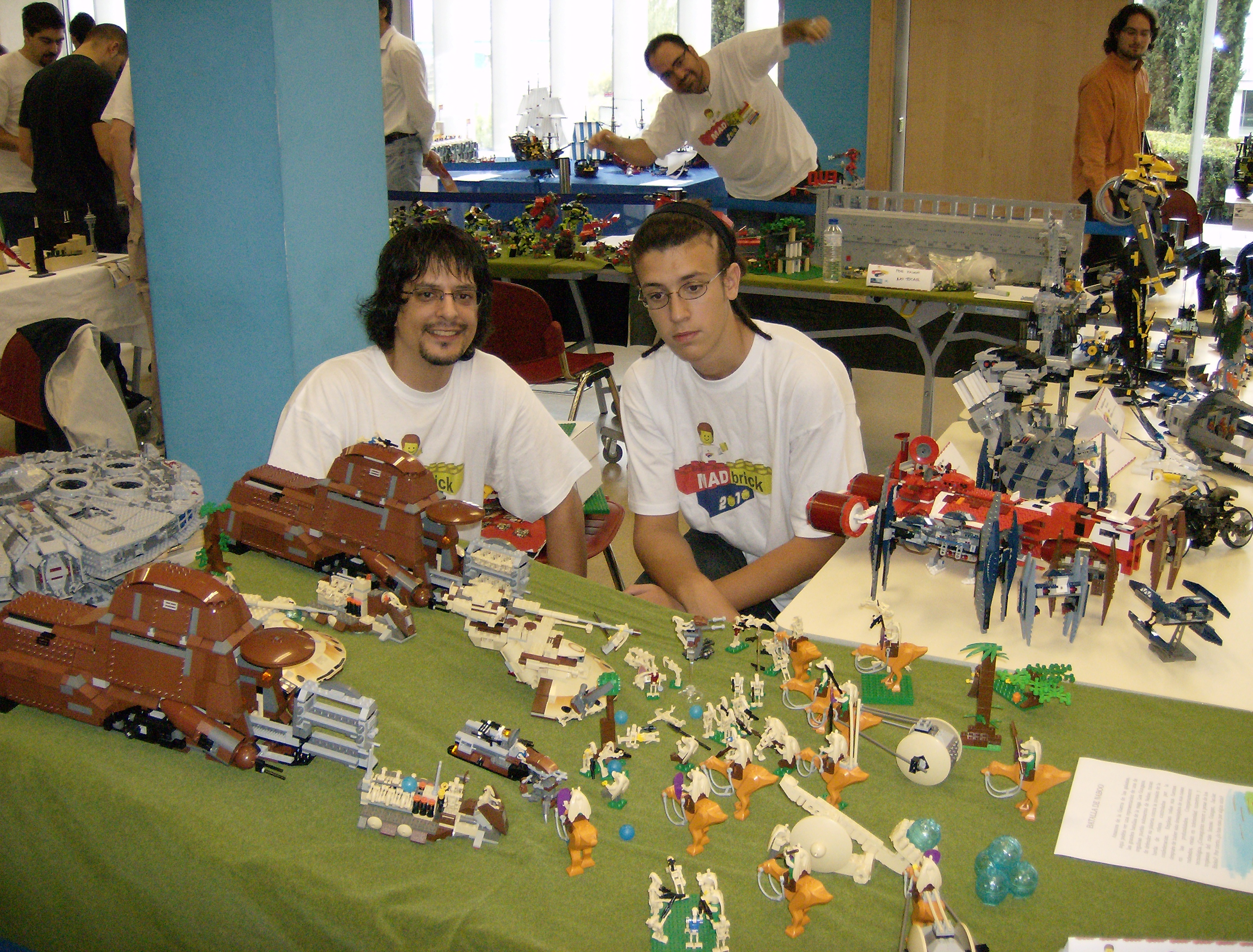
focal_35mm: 36
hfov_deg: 51.1
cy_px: 476
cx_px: 626
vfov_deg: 40.0
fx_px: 1309
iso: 200
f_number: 2.8
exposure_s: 1/60
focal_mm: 6
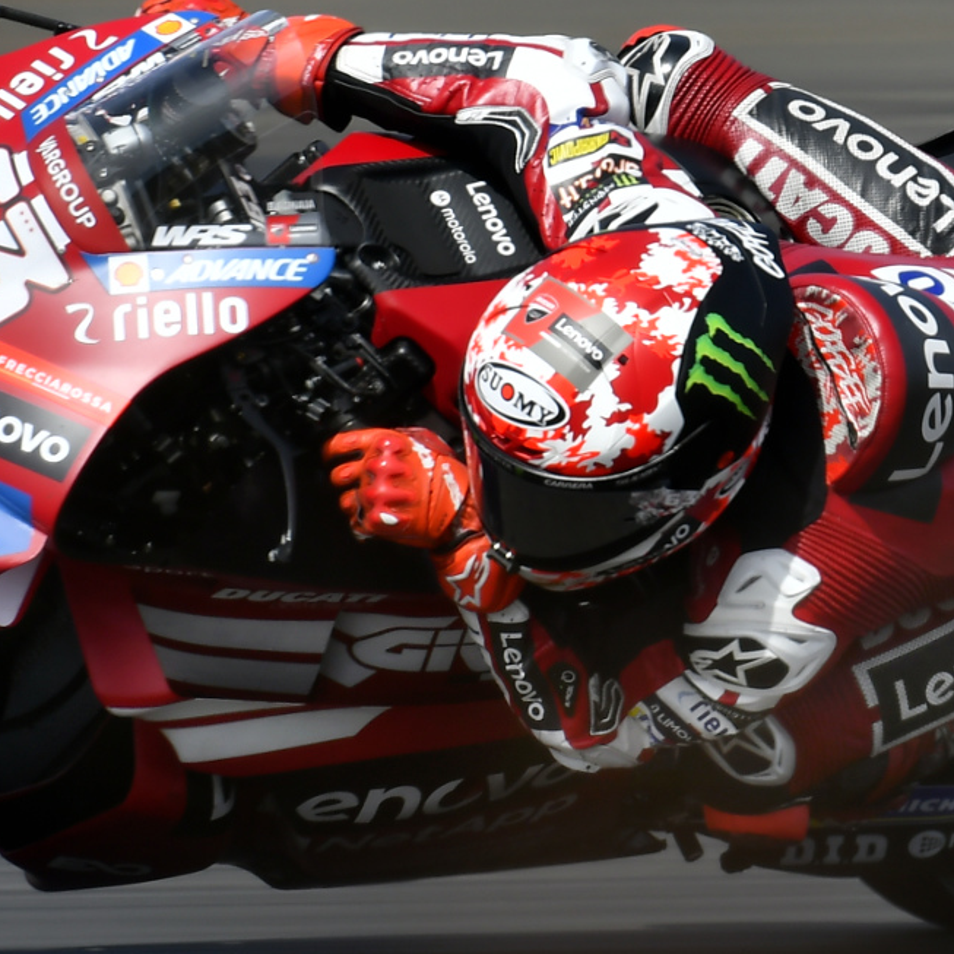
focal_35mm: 1171
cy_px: 327
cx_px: 400
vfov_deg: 1.5
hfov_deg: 1.5
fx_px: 36512
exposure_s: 1/250
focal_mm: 300
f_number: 11
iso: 100
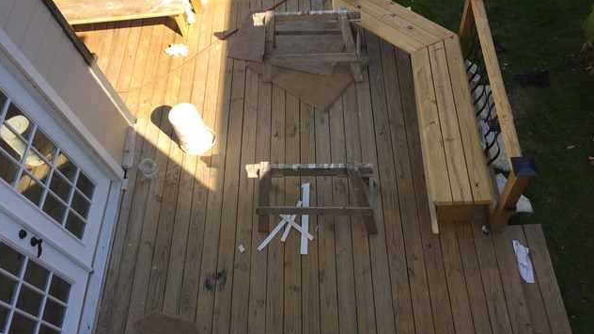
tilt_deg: -57.9
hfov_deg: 61.0
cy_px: 149
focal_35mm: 32
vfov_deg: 36.6
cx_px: 294
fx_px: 504
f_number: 2.2
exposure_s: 1/807
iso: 32
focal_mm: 4.15
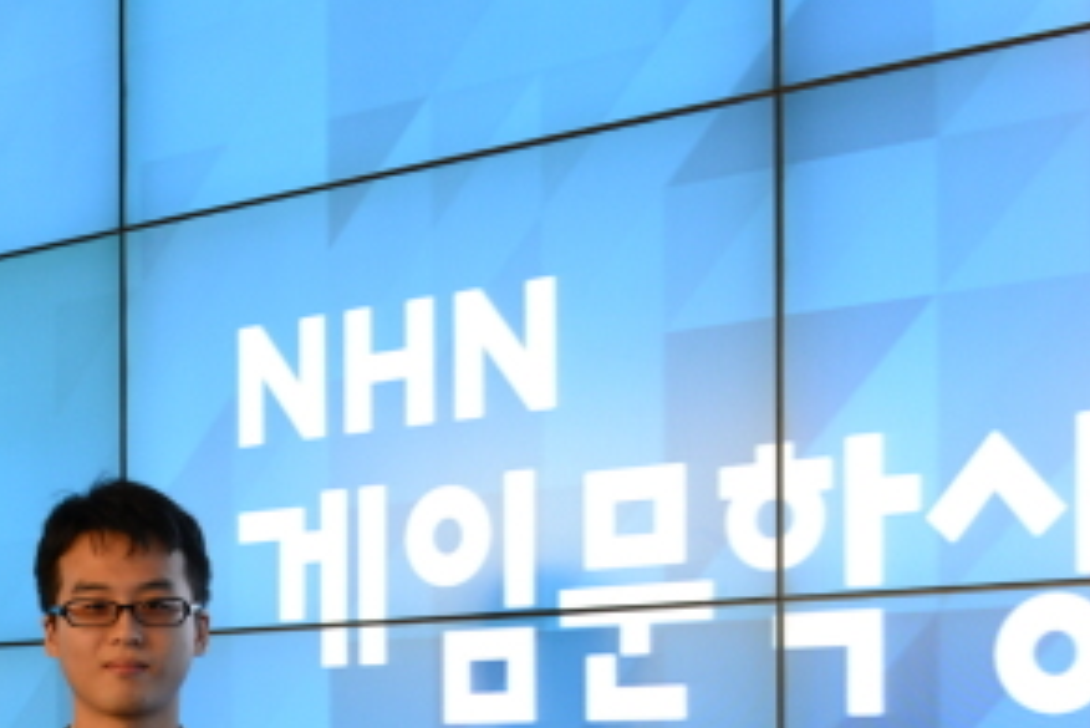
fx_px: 2090
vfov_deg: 19.0
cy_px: 793
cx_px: 511
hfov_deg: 29.2
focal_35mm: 69
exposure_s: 1/125
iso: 1400
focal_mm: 31
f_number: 4.5
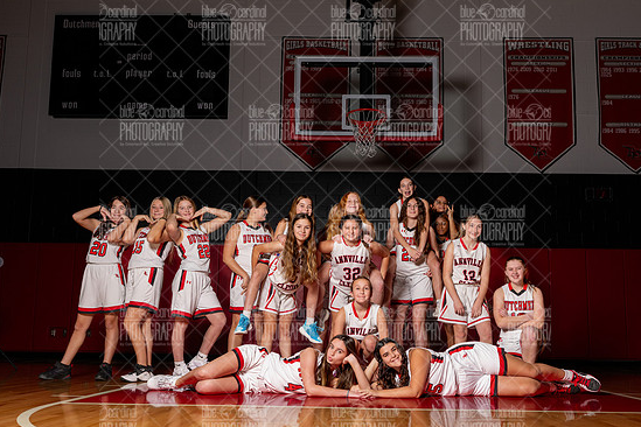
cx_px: 326
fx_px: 659
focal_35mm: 37
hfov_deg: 51.9
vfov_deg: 35.9
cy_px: 225
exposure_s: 1/800
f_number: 3.2
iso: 200
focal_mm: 35
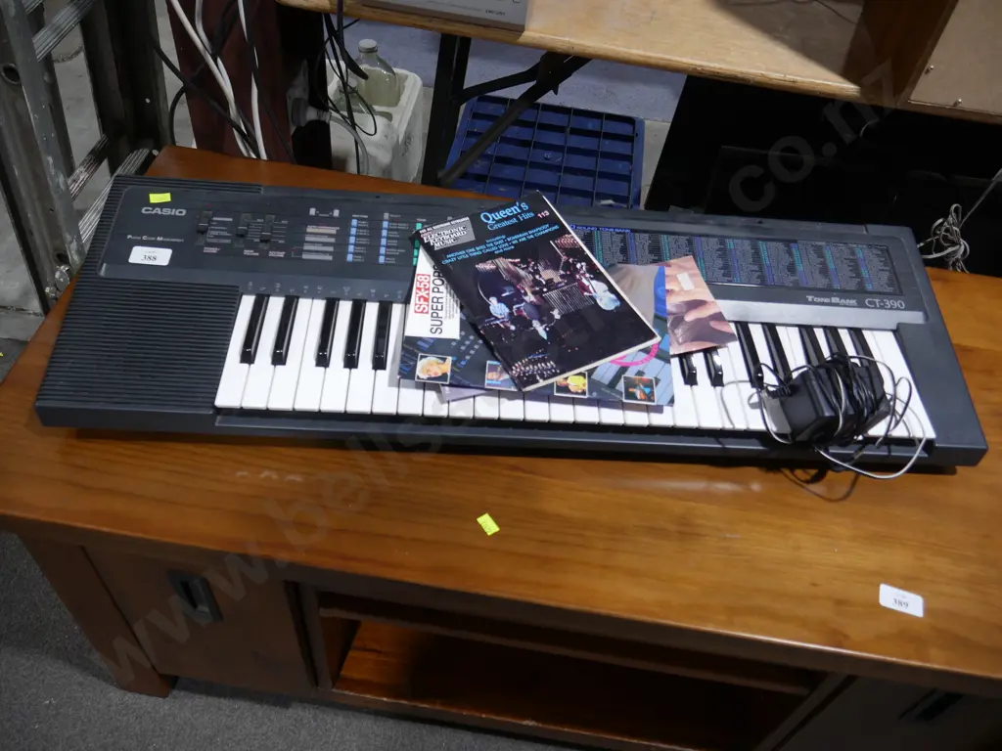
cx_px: 501
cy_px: 376
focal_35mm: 28
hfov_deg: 63.4
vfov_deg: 49.7
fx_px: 810
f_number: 3.5
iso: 250
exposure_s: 1/60
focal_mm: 14
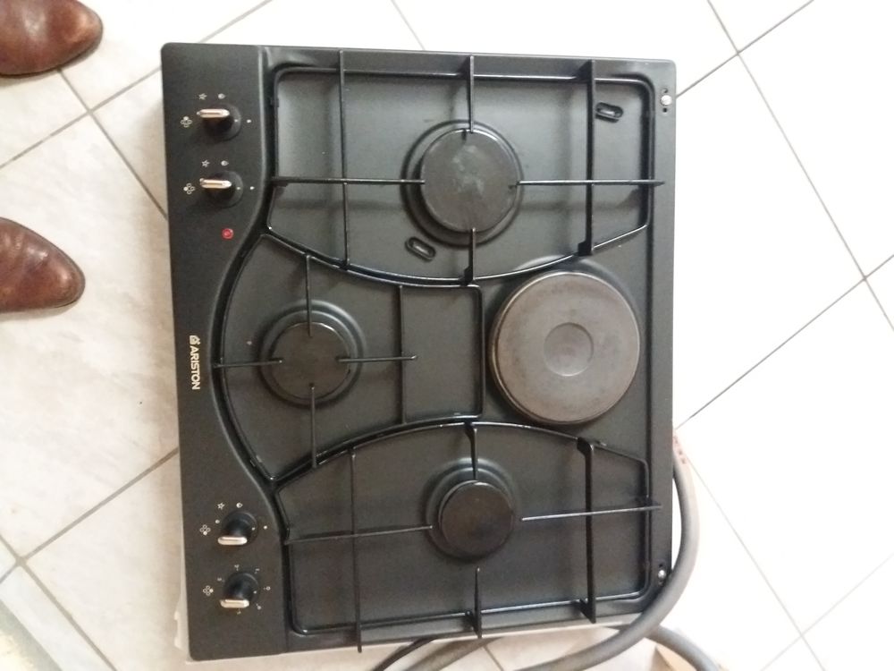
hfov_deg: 63.4
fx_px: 723
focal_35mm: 28
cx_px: 447
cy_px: 336
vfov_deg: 49.7
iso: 1000
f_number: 1.9
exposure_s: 1/17
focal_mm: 3.7
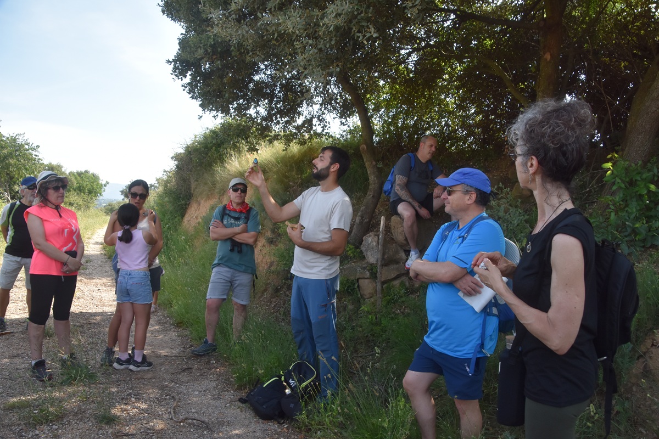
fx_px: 494
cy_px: 220
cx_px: 330
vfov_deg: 47.9
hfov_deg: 67.4
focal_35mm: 27
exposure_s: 1/500
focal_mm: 18
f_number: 8
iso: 720
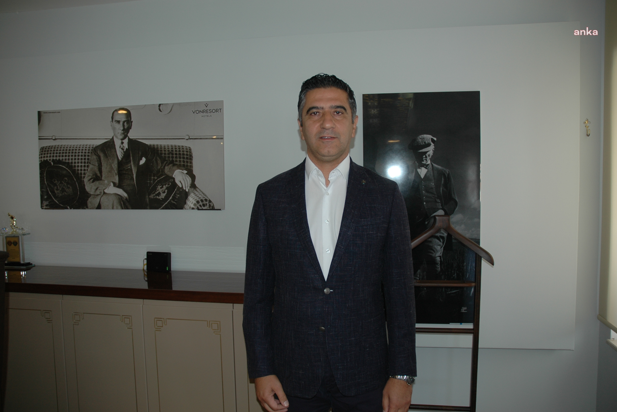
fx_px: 480
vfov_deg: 46.4
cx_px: 314
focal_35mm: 28
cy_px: 205
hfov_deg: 65.5
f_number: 3.5
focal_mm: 18
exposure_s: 1/60
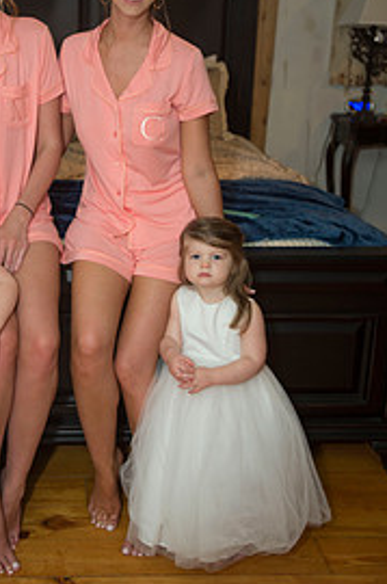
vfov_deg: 39.3
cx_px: 79
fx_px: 809
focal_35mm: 50
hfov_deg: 26.4
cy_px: 212
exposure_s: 1/125
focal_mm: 30
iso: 320
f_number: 2.8
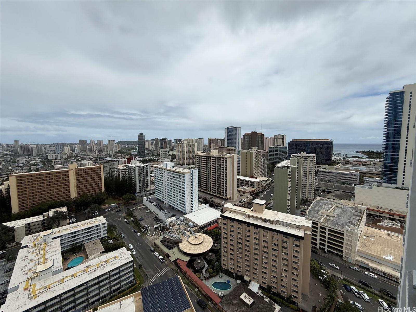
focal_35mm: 14
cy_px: 156
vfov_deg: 85.7
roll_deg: -0.1
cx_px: 208
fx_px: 168
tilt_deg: -4.6
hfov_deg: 102.1
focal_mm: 2.22
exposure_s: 1/4762
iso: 50
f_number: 2.2
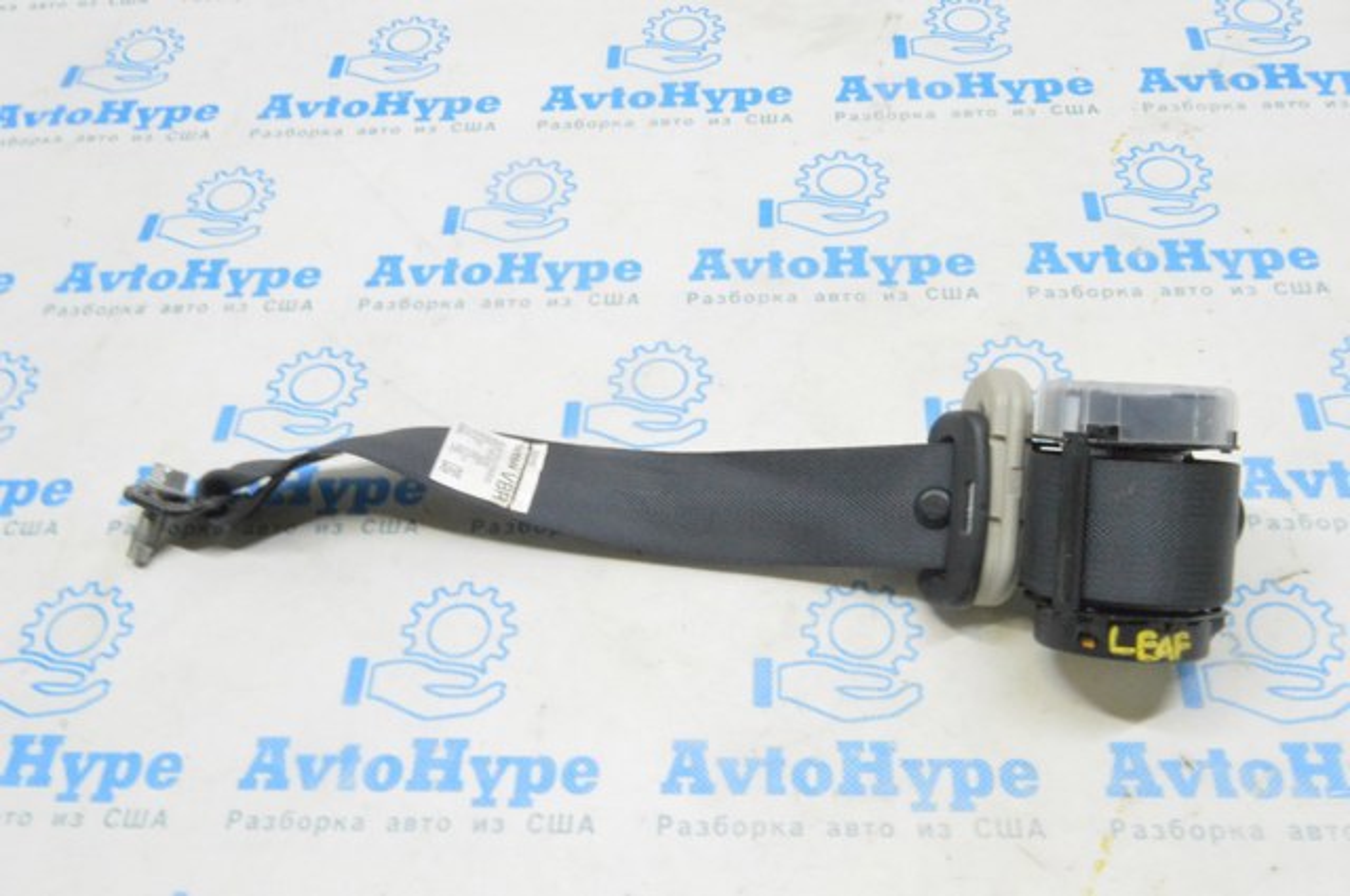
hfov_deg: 49.6
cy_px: 448
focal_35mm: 39
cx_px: 675
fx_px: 1461
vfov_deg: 34.1
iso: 6400
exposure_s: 1/15
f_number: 20
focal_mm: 26
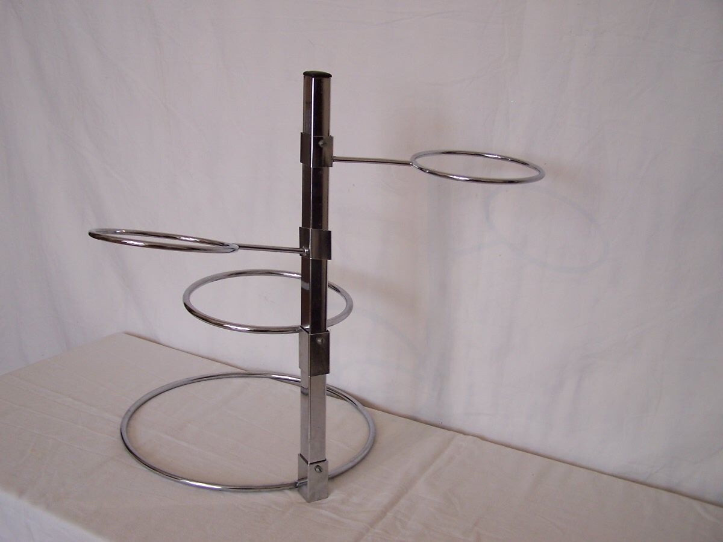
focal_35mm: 38
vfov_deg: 37.7
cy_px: 271
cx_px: 362
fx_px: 794
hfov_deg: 49.0
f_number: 2.8
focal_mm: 6.3
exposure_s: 1/30
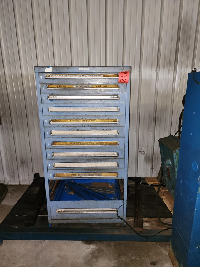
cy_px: 134
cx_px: 100
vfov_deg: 73.9
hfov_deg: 58.9
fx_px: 177
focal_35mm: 23
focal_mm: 6.4
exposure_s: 1/10
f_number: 1.8
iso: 125
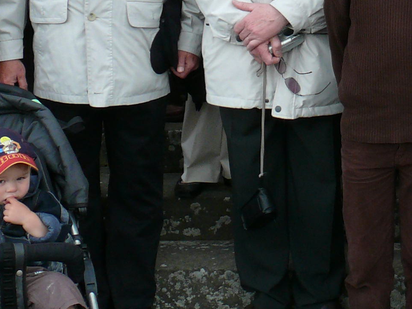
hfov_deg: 14.2
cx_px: 560
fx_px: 1571
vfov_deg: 11.0
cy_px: -77
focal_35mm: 132
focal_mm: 7.4
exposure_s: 1/100
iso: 100
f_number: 4
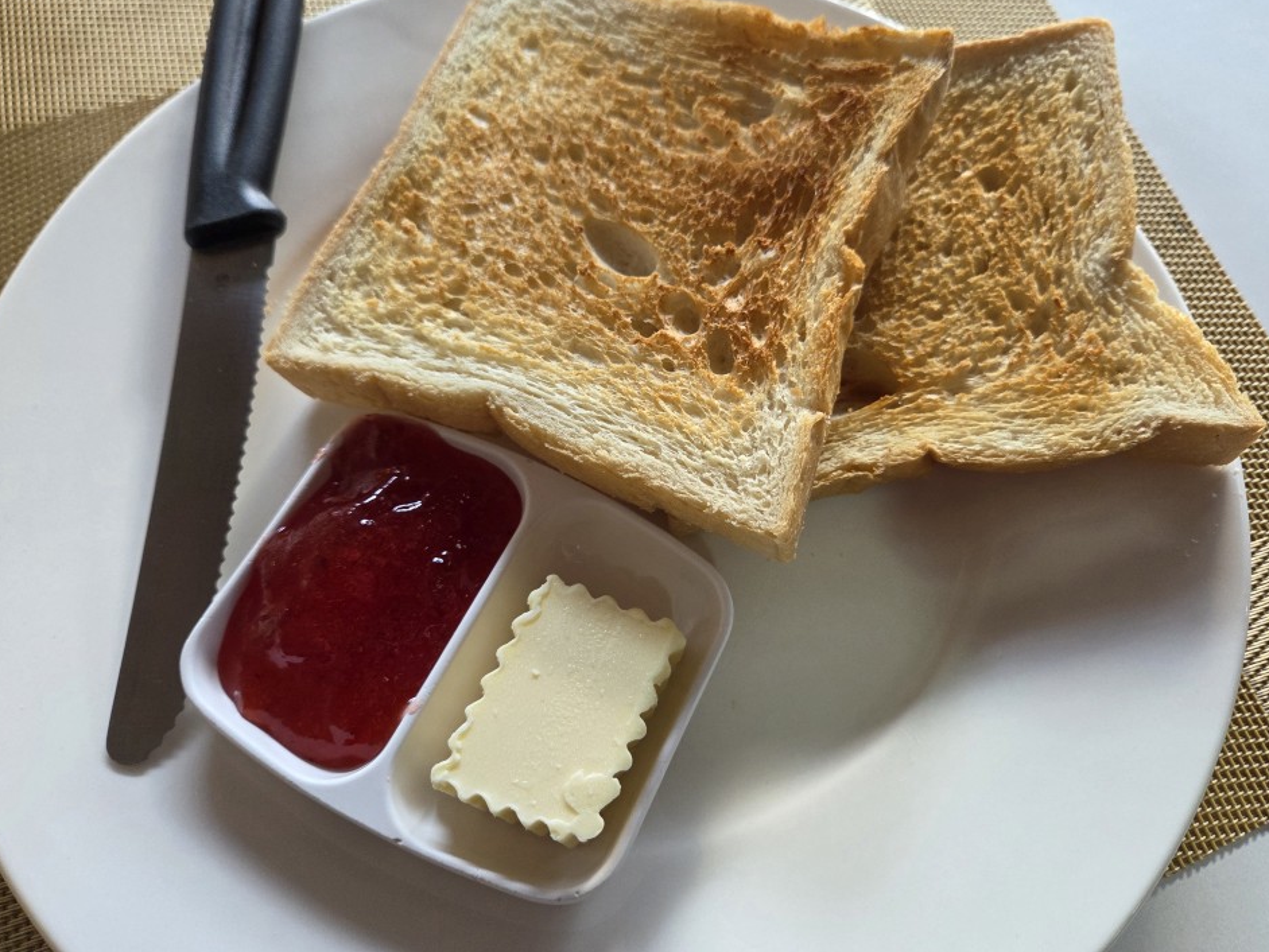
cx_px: 659
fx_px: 917
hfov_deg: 69.4
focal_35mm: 25
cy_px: 436
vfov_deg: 54.8
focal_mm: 5.4
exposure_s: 1/101
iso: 200
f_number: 1.8
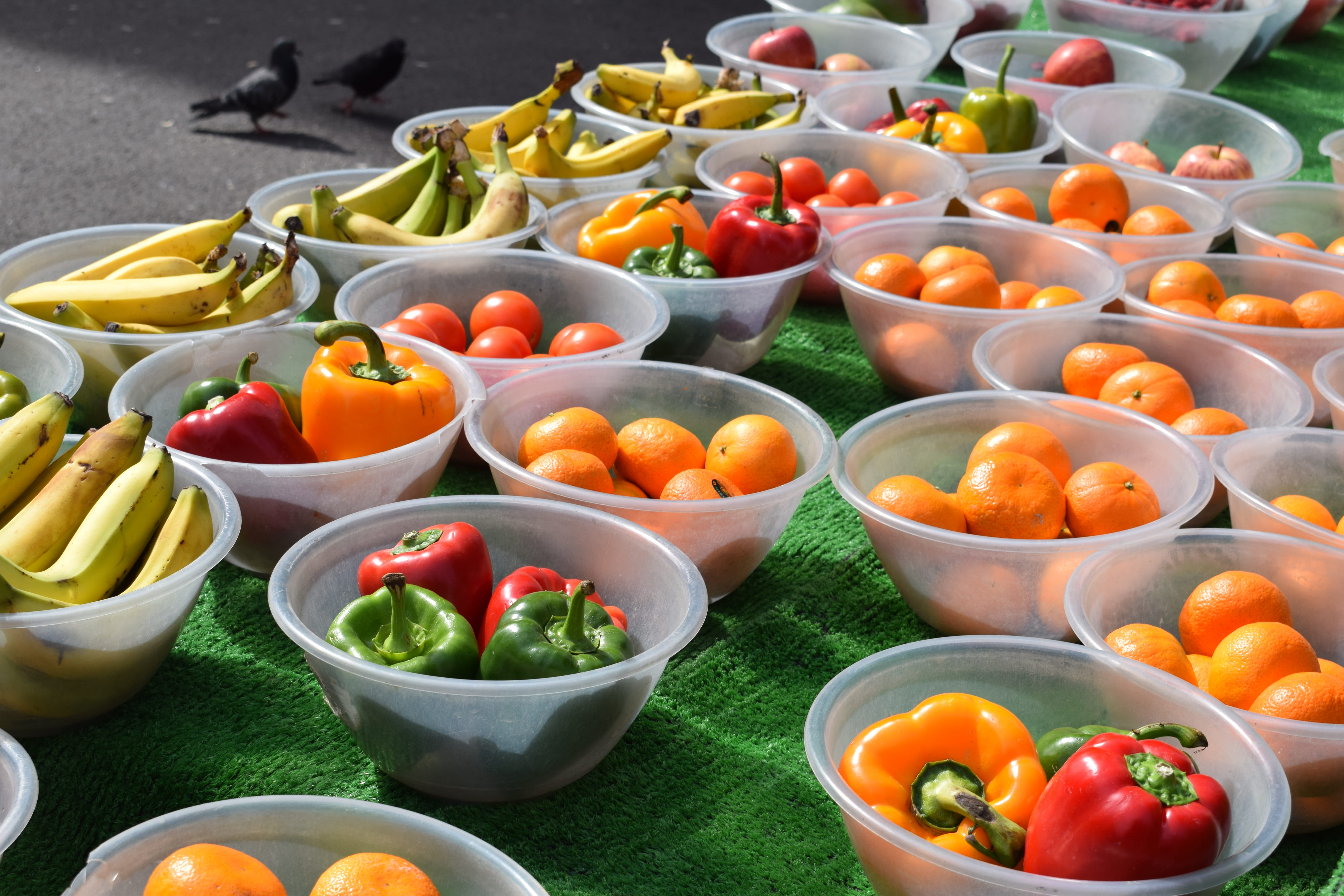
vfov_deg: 21.6
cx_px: 672
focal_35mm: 63
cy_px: 448
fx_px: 2352
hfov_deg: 31.9
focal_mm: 42
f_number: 9
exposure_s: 1/320
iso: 200
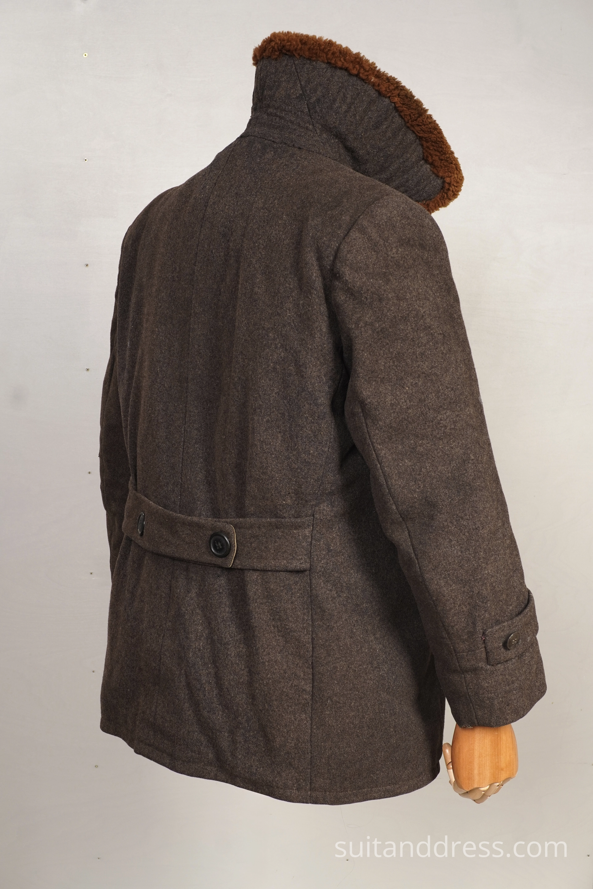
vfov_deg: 41.1
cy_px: 444
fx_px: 1186
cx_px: 296
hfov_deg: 28.1
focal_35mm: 48
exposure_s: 1/8
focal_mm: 32
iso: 250
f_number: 8
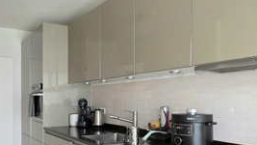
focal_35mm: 34
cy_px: 107
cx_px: 113
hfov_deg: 57.9
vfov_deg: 34.0
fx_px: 232
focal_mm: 2.2
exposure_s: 1/204
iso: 400
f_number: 1.9
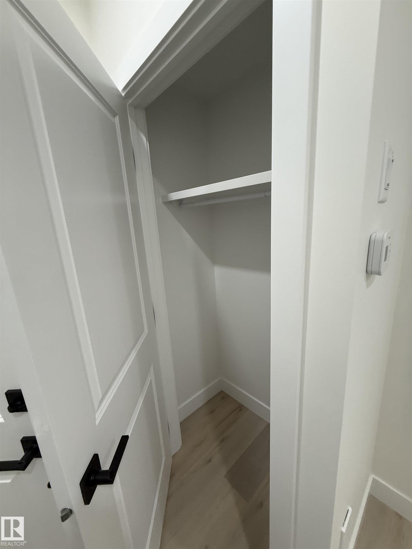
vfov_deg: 102.1
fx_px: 222
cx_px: 206
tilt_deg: -13.1
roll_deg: +4.3
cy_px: 274
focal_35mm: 14
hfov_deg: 85.7
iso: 320
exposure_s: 1/120
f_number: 2.2
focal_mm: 2.22
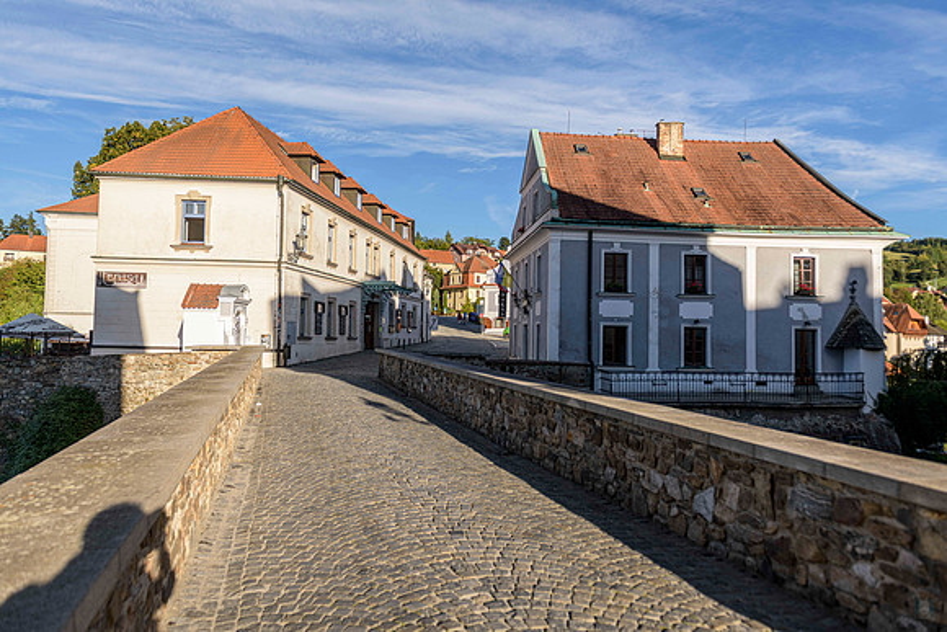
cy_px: 316
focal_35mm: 27
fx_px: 710
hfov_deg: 67.4
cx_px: 474
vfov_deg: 48.0
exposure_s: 1/320
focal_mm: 27
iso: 64
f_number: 5
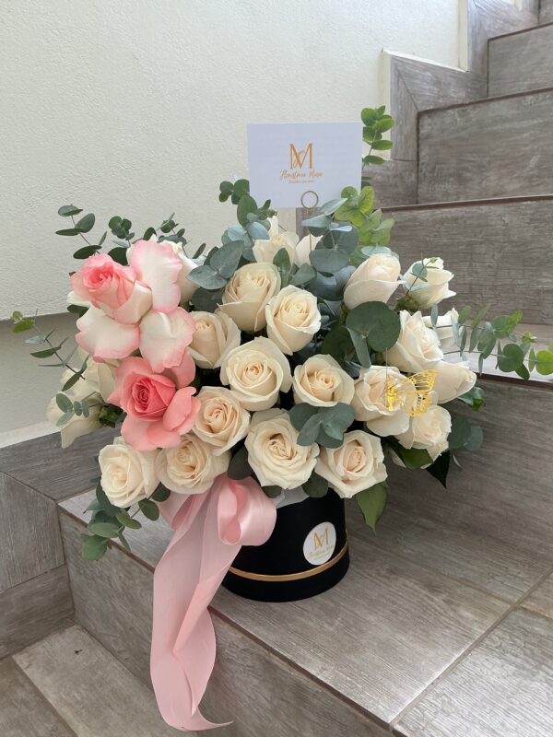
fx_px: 618
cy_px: 368
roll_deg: +1.6
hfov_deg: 48.2
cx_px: 276
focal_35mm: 29
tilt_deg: -12.3
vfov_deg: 61.7
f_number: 1.8
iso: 20
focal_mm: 3
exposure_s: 1/120
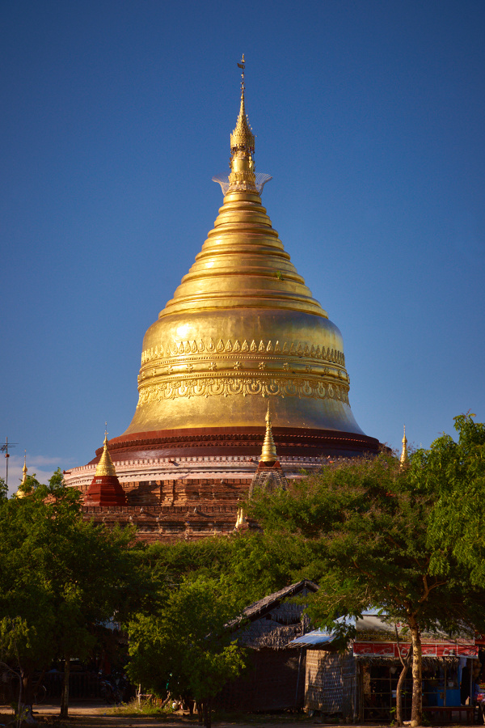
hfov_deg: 13.7
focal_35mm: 100
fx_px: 2021
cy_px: 364
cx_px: 242
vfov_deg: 20.4
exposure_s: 1/350
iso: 200
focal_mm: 100
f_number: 8
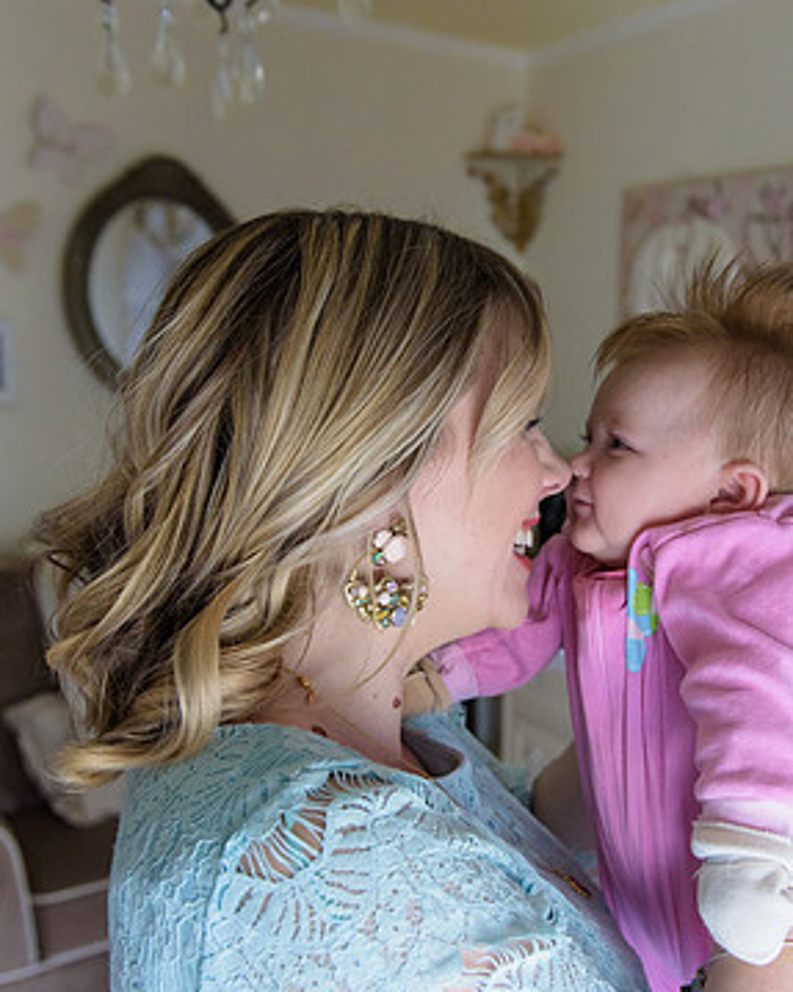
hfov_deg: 35.9
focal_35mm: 41
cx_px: 558
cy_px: 529
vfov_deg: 44.8
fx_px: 1203
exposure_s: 1/200
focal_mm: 27
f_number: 3.2
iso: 1600
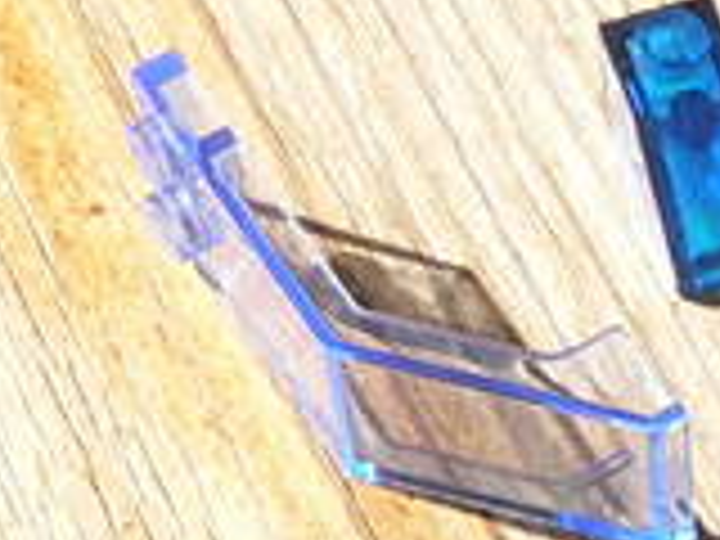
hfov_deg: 9.1
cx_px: 1503
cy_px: 1321
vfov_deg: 6.9
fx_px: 4222
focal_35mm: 203
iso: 80
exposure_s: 1/500
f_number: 4.6
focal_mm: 6
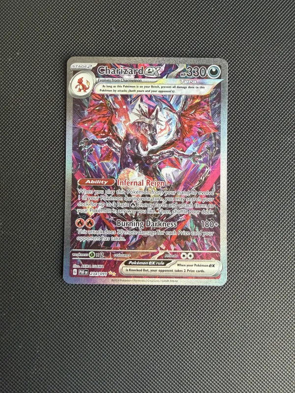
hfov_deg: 56.8
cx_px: 148
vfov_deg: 71.6
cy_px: 196
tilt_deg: -86.4
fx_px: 273
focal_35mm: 24
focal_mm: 2.22
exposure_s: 1/60
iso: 400
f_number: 2.2
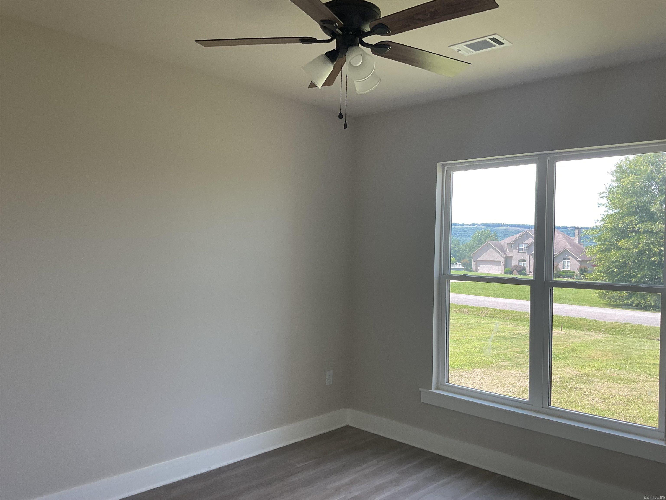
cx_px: 333
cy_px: 250
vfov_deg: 48.2
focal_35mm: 29
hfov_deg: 61.7
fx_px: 558
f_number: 1.8
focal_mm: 3
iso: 16
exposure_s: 1/104
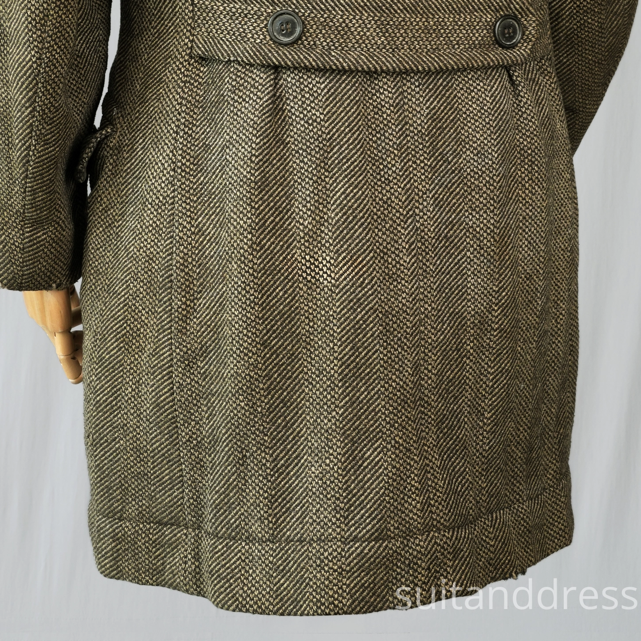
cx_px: 340
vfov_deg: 20.1
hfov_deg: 20.7
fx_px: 1757
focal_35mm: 84
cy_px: 16
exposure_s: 1/30
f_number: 8
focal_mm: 33
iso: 250
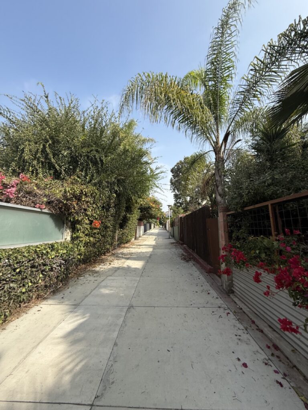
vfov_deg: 102.1
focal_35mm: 14
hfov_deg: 85.7
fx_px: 166
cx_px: 154
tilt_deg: +6.7
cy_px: 205
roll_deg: +2.0
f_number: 2.2
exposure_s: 1/1068
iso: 50
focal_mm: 2.22
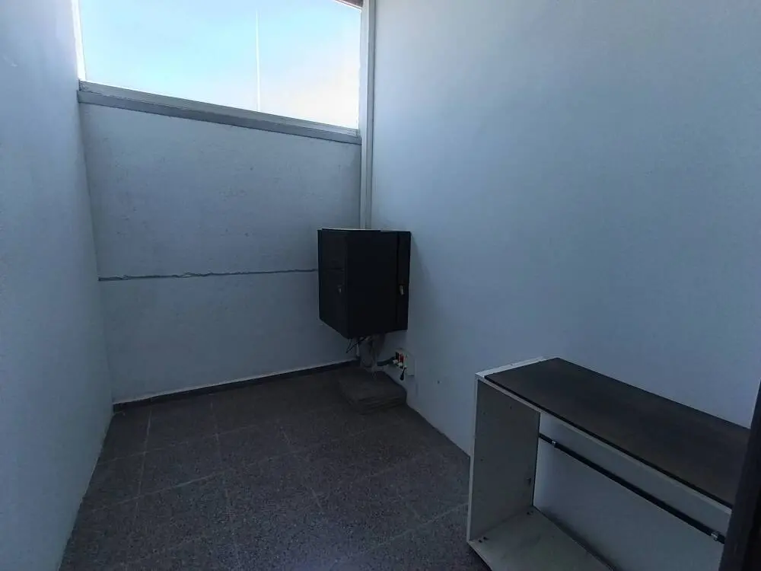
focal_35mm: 15
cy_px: 286
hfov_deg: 98.2
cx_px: 380
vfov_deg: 81.7
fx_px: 330
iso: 160
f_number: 2.2
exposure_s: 1/100
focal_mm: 1.65
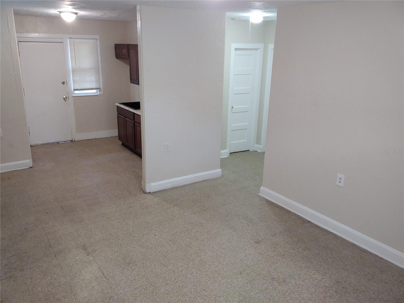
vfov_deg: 48.2
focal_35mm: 29
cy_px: 152
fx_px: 338
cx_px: 202
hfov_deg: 61.7
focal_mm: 3.7
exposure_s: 1/30
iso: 150
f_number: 1.9
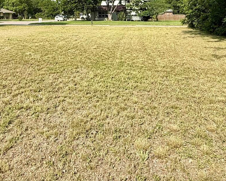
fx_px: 241
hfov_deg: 49.7
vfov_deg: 36.9
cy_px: 0
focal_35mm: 36
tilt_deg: +4.2
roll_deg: +0.3
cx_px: 82
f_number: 2.2
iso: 50
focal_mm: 2.22
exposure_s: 1/2320
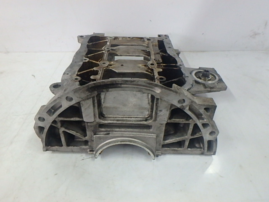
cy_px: 101
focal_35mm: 25
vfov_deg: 54.9
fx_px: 194
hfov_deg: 69.4
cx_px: 134
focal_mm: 4.5
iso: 800
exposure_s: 1/30
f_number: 4.1
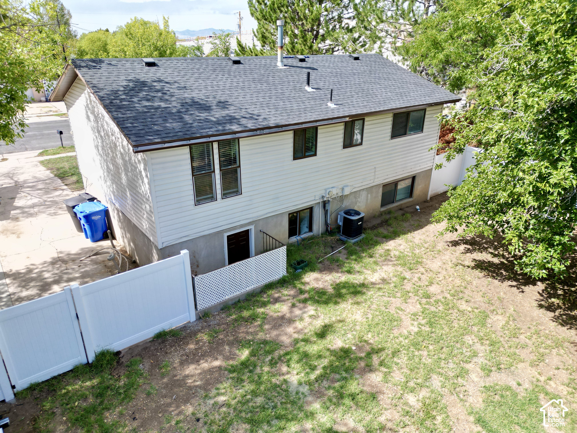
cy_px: 216
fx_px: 400
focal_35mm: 24
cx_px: 288
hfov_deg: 71.6
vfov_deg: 56.8
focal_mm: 6.72
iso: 100
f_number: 1.7
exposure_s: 1/1250
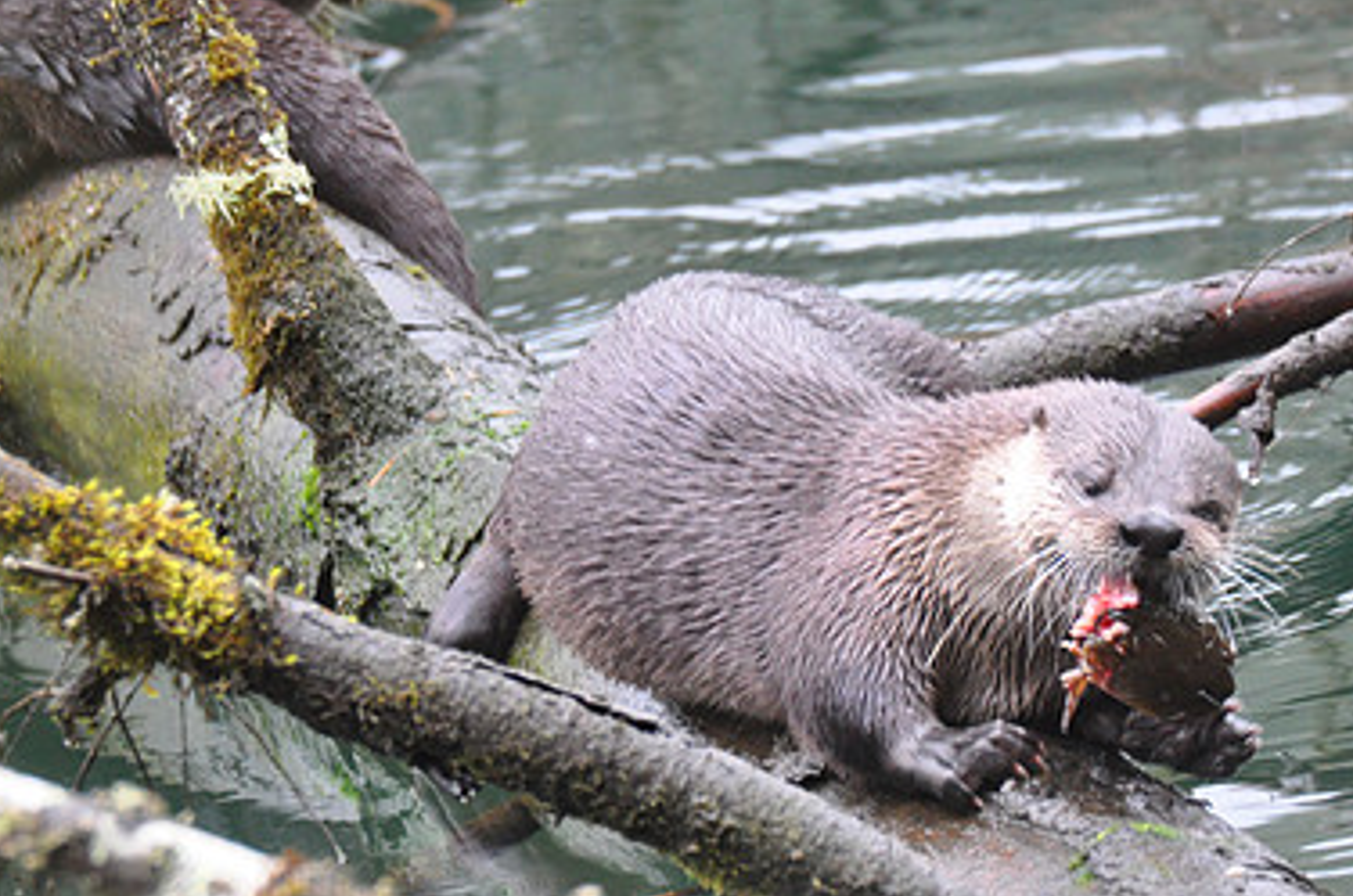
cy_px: 621
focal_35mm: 1389
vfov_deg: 1.0
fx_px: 52093
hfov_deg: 1.5
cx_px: 702
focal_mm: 600
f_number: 6.3
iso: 1600
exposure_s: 1/50
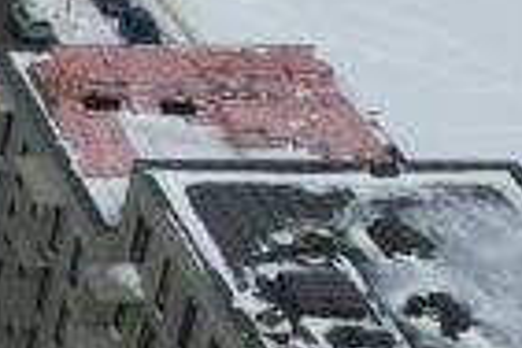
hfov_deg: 10.6
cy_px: 350
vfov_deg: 8.5
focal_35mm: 160
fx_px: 2320
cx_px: -826
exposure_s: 1/1000
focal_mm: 8.38
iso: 100
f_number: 2.8
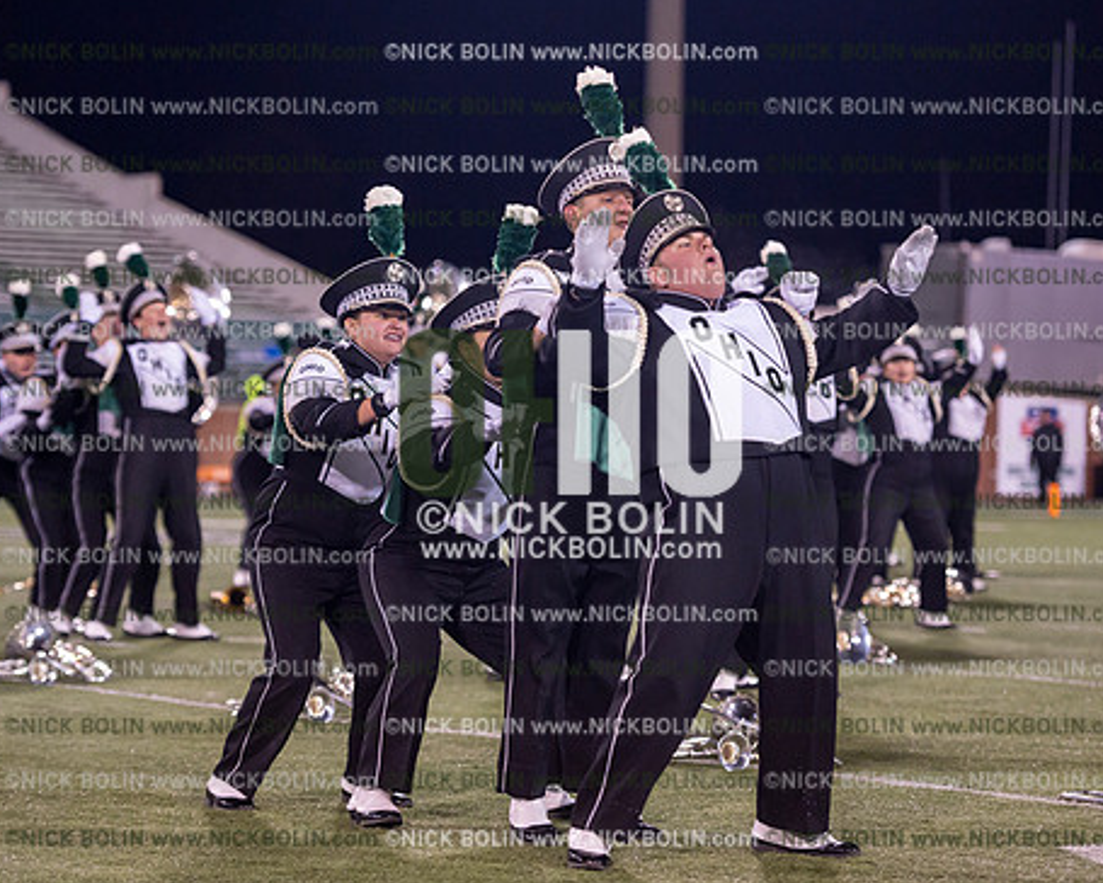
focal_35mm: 134
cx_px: 570
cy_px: 445
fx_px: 4374
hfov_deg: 14.4
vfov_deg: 11.5
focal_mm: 112
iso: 2500
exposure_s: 1/1250
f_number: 2.8
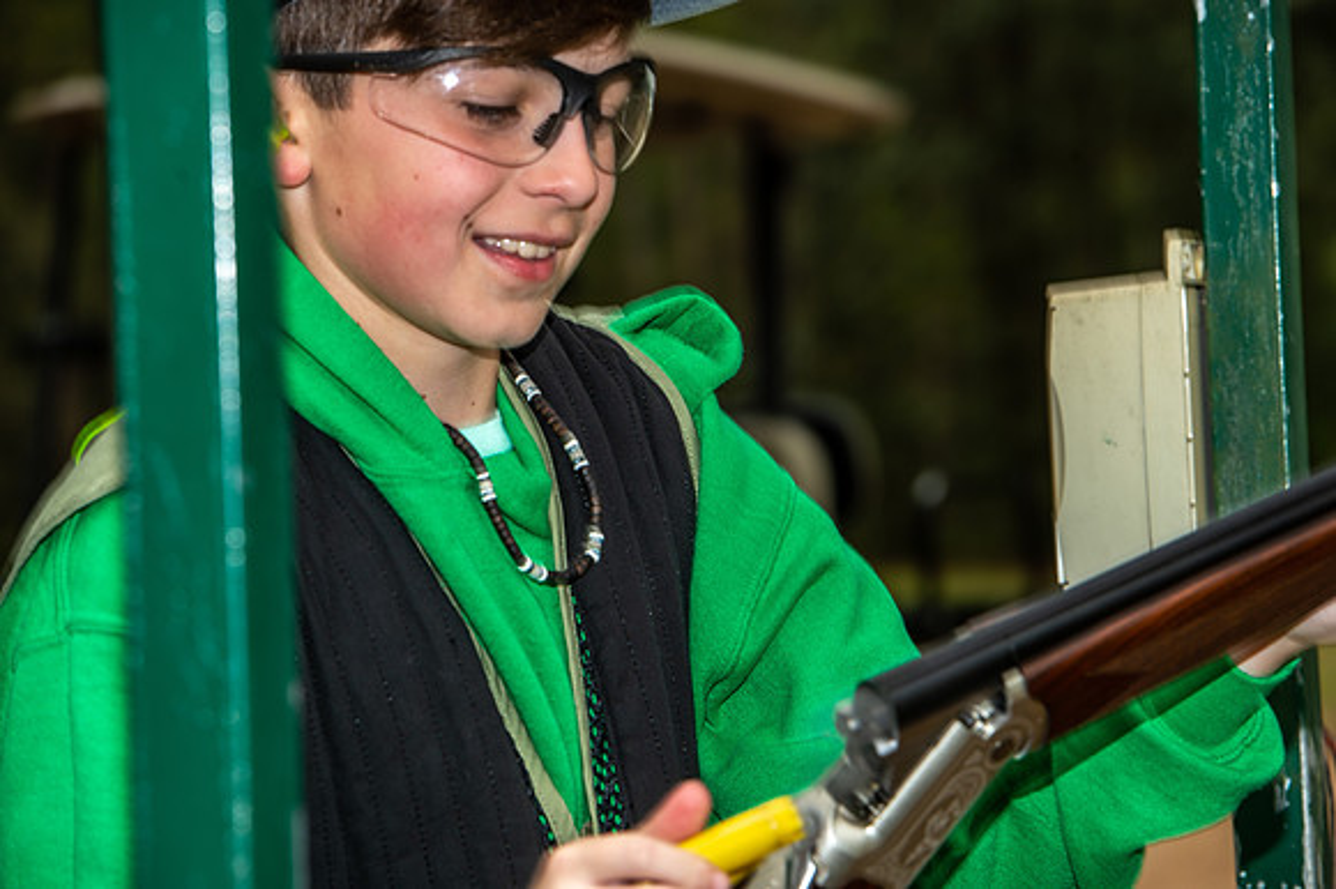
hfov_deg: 12.8
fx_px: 5934
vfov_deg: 8.6
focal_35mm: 160
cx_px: 668
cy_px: 444
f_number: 8
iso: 125
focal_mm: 160
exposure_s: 1/125
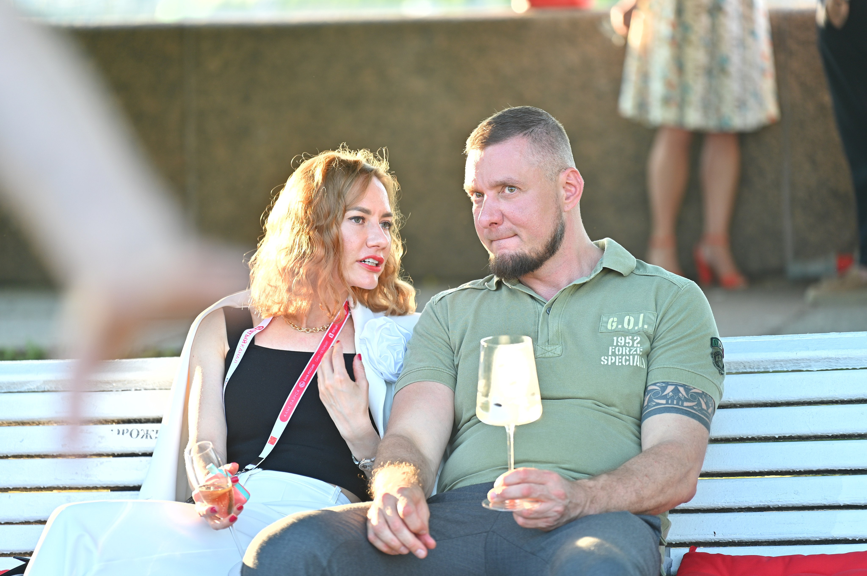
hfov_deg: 13.7
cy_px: 288
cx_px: 434
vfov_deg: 9.1
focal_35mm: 150
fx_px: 3610
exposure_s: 1/125
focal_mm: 150
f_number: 2.8
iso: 100
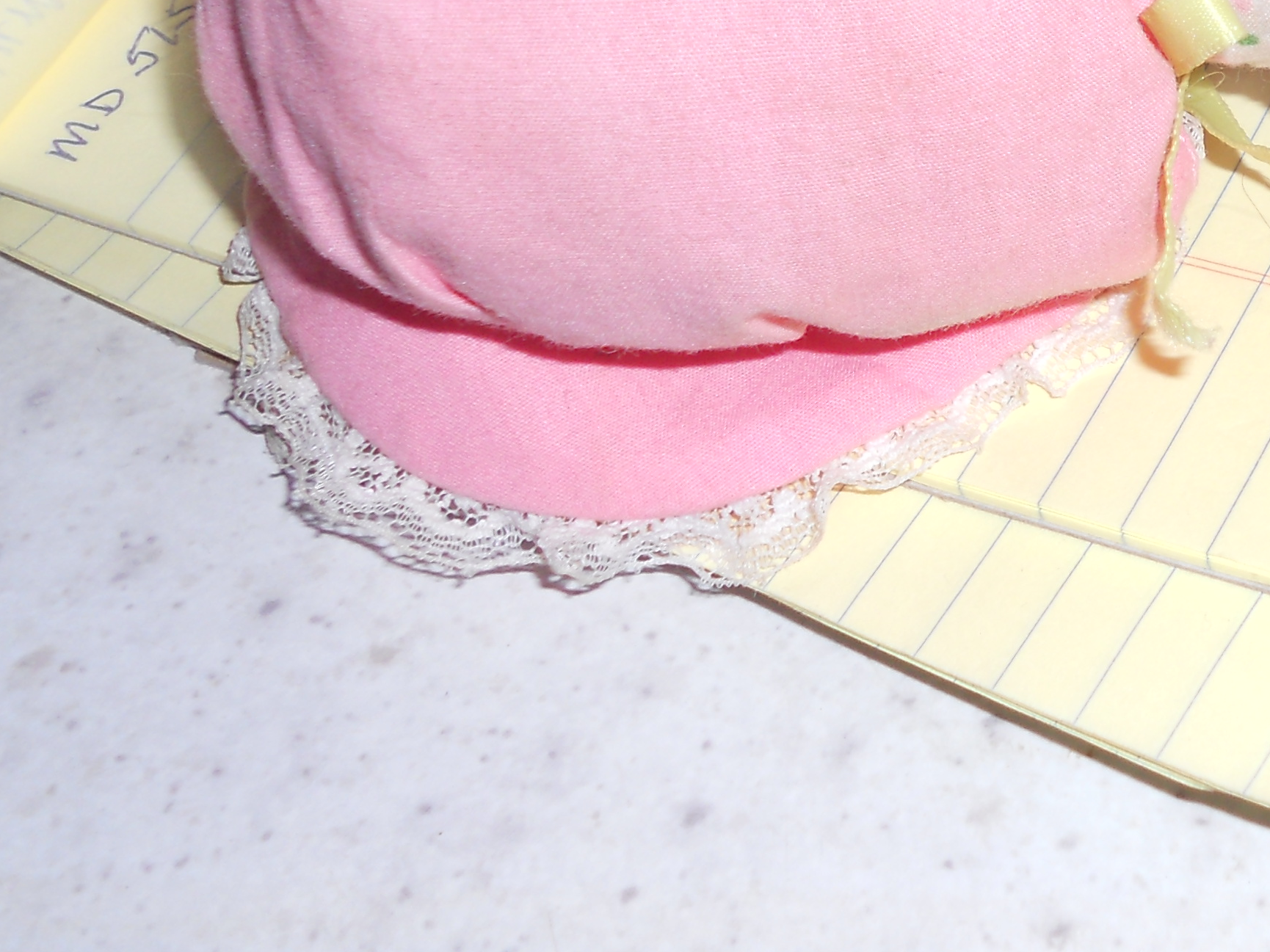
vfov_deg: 19.5
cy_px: 75
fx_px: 2715
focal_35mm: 74
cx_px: 1291
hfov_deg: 25.0
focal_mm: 5.8
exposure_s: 1/25
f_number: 3.5
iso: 80
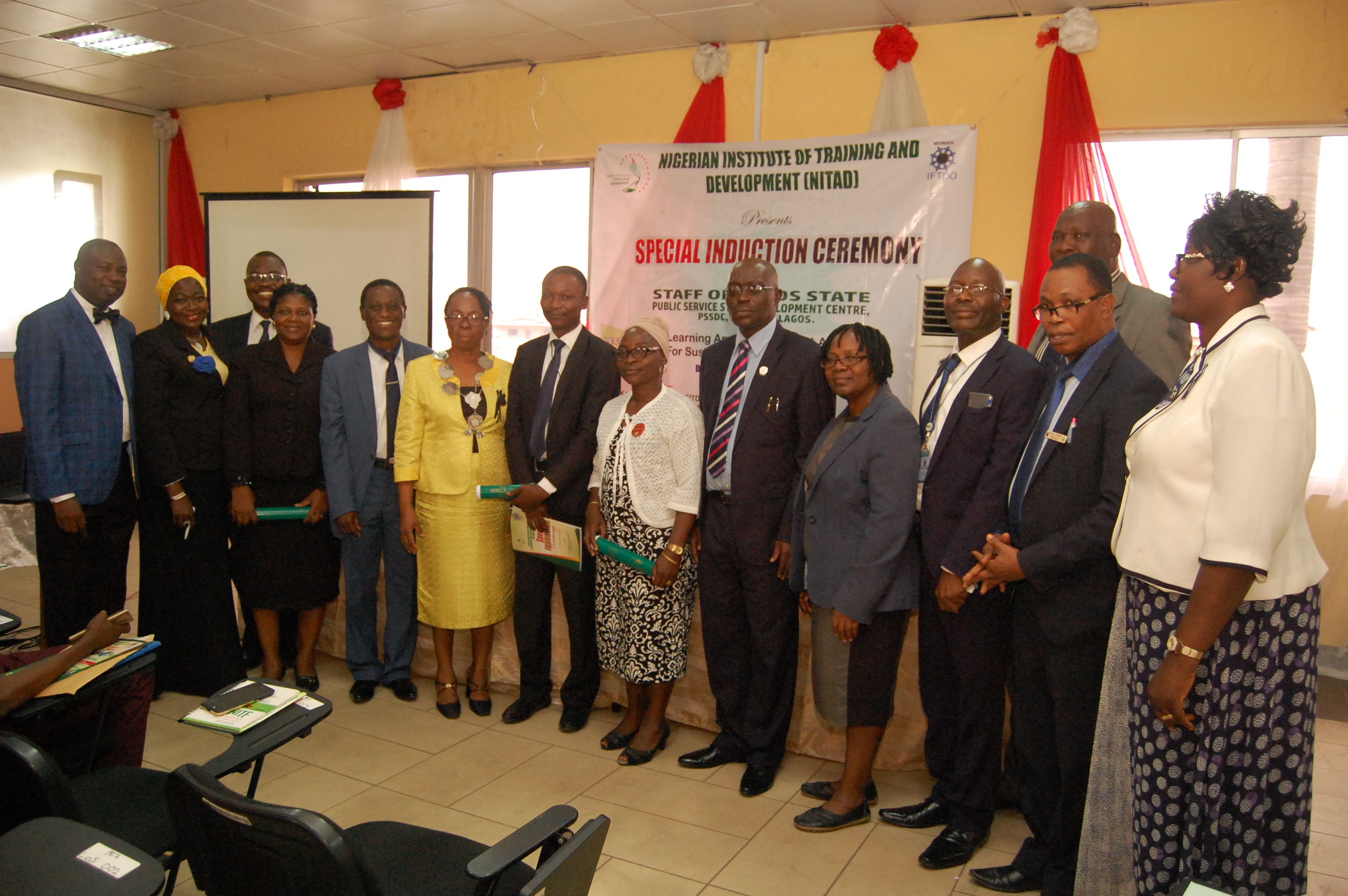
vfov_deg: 47.8
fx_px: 1010
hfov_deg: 67.4
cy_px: 448
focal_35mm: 27
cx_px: 674
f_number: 3.5
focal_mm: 18
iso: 1600
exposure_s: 1/125
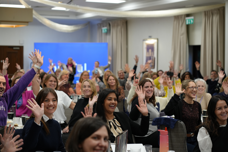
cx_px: 114
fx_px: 538
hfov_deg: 23.9
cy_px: 76
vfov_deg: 16.1
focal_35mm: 85
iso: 1000
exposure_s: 1/160
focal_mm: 85
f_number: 4
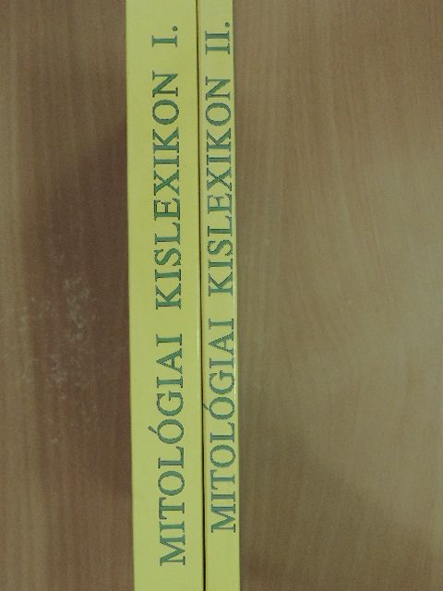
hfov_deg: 30.9
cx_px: 222
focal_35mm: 47
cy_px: 296
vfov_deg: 40.4
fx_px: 802
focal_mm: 8.3
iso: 800
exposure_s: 1/80
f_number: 3.5
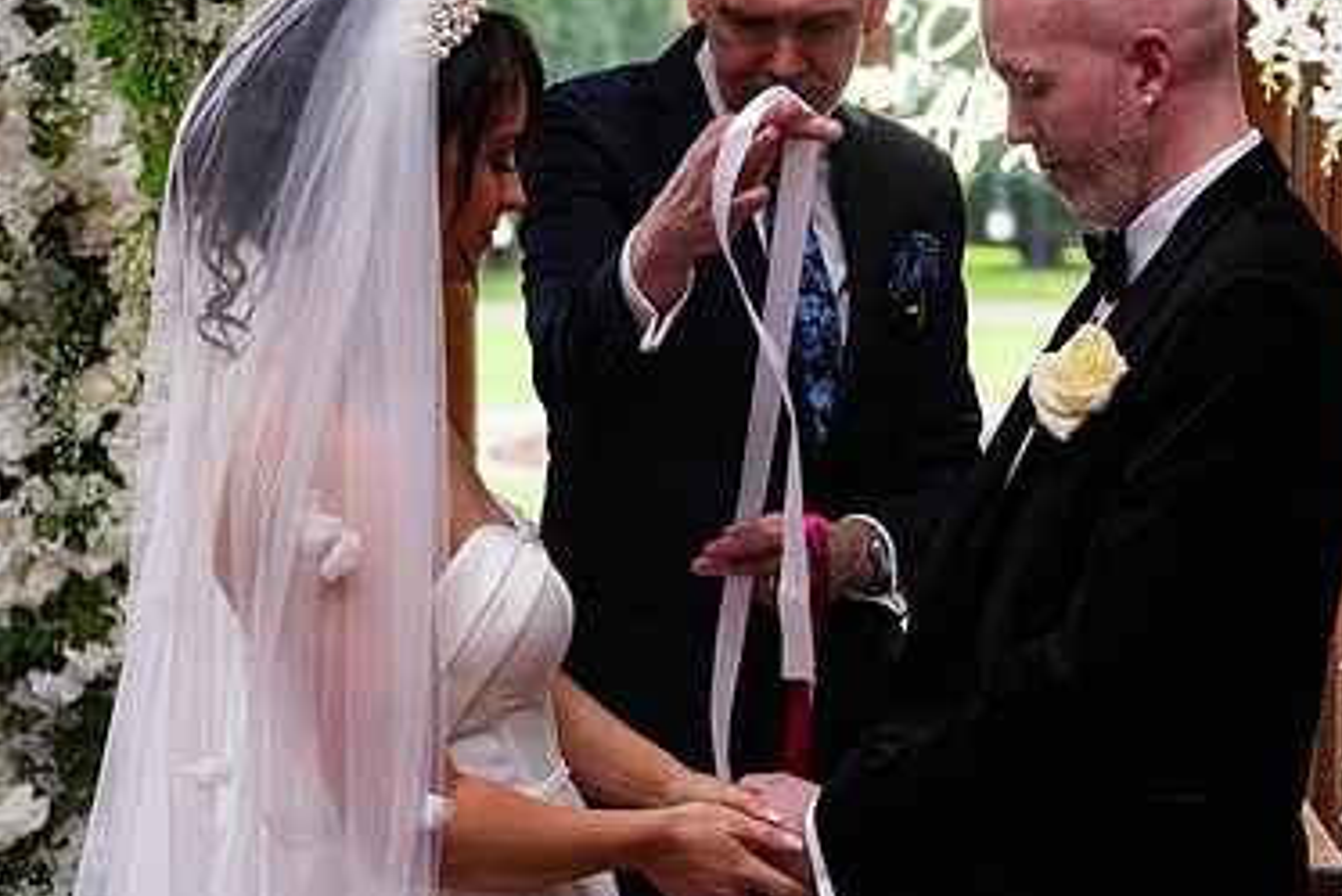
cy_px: 466
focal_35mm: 87
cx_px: 867
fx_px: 3244
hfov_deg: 23.3
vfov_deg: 15.7
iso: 1000
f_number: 3.5
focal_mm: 56
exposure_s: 1/160
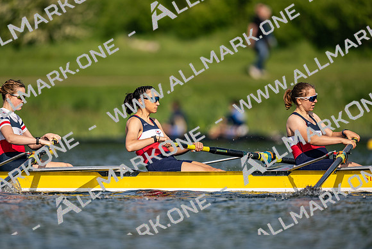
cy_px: 124
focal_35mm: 600
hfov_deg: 3.4
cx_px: 186
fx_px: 6201
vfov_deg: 2.3
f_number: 4
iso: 200
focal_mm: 600
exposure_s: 1/2500
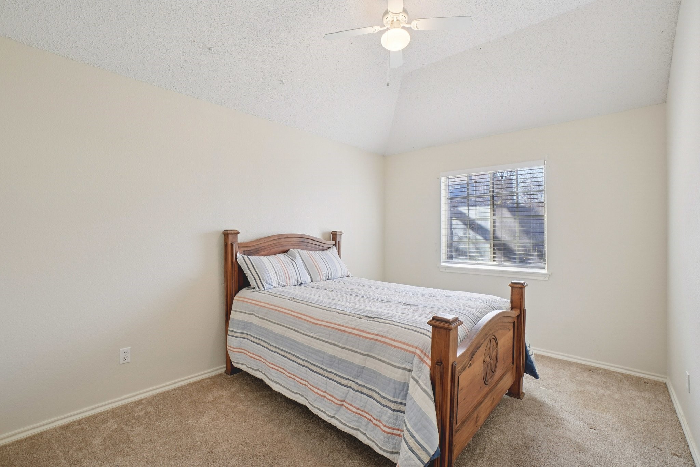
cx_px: 350
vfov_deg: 77.3
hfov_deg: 100.4
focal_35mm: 15
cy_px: 234
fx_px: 292
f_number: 8
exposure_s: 1/15
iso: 400
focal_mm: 10
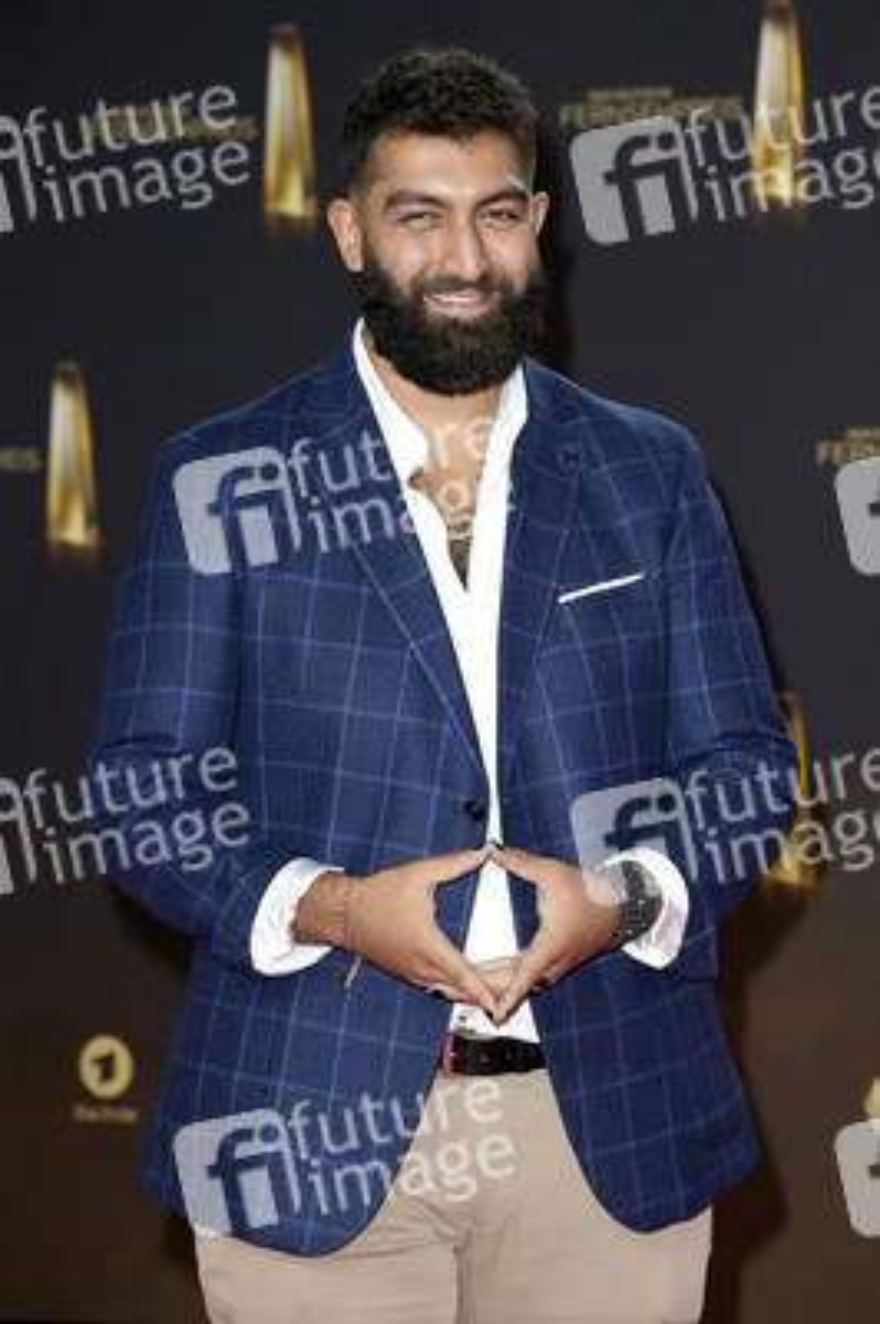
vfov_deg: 14.2
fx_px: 5325
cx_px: 440
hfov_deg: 9.4
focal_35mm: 145
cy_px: 662
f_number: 6.3
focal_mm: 145
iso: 800
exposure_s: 1/250
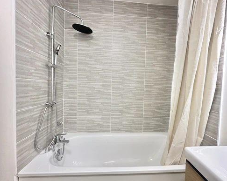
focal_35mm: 15
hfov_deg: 96.6
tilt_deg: -2.1
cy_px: 91
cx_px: 123
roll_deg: -1.9
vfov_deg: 84.1
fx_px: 101
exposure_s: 1/50
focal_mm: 2.22
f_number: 2.2
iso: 160
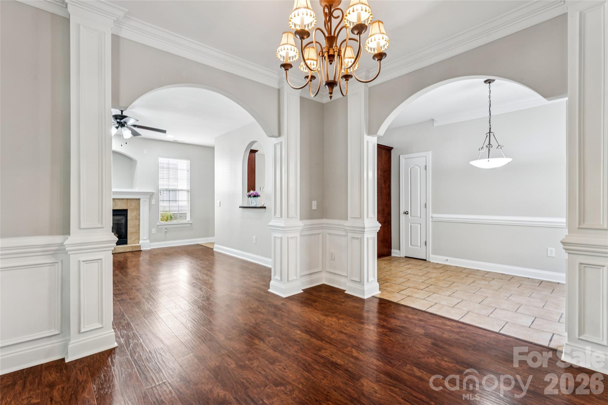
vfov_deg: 72.7
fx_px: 275
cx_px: 304
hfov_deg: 95.7
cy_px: 202
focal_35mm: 16
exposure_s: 1/2.5
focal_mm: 16.3
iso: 100
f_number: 9
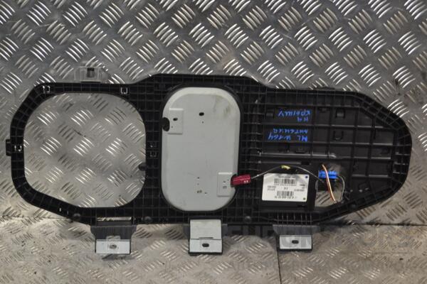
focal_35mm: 51
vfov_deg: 26.5
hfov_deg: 38.9
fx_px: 605
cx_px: 214
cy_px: 142
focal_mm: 34
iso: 400
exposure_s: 1/80
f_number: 5
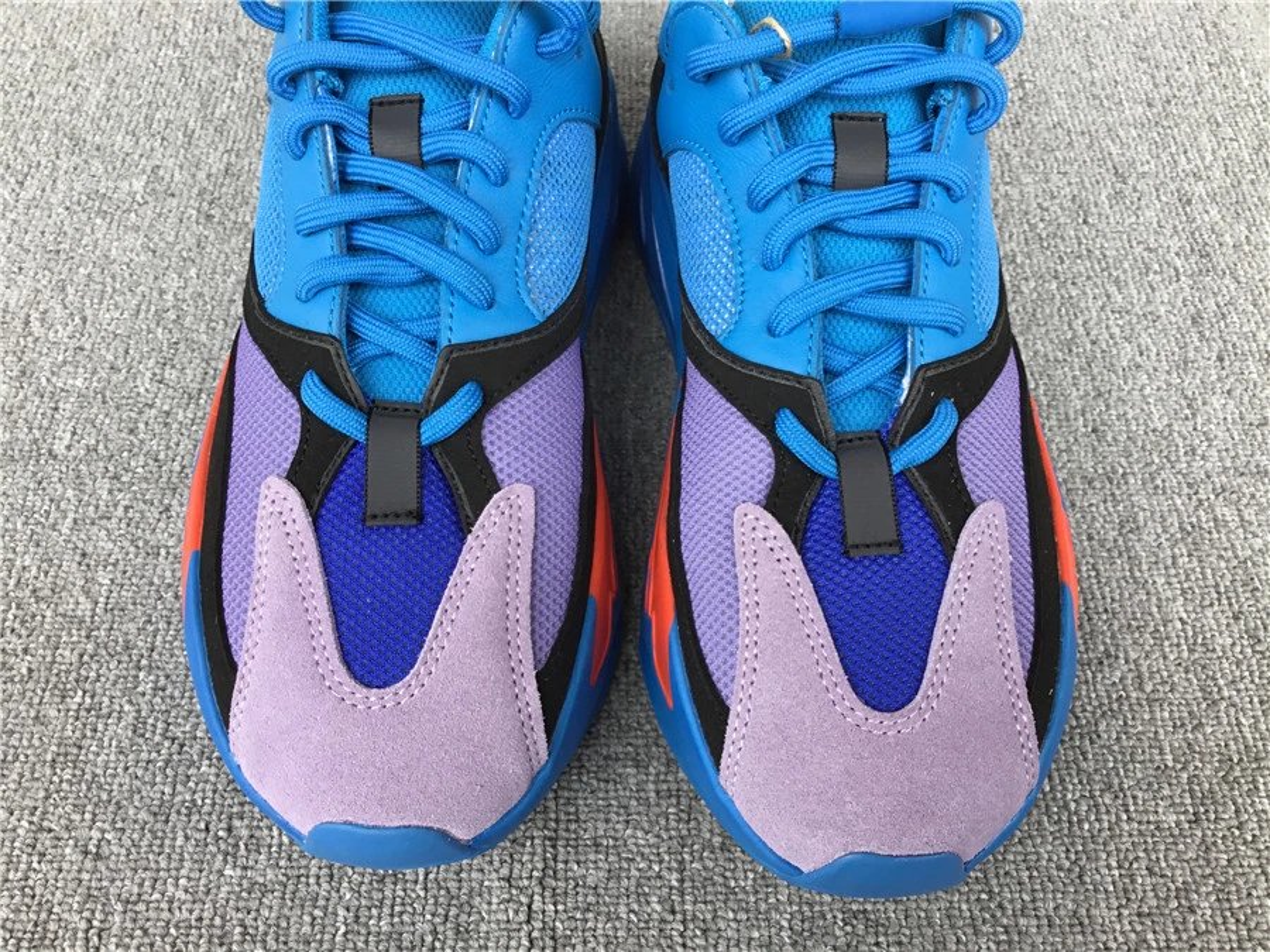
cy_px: 476
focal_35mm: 31
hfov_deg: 58.4
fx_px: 1137
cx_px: 635
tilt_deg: -56.9
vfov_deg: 45.4
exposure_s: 1/100
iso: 32
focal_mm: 3.3
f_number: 2.4
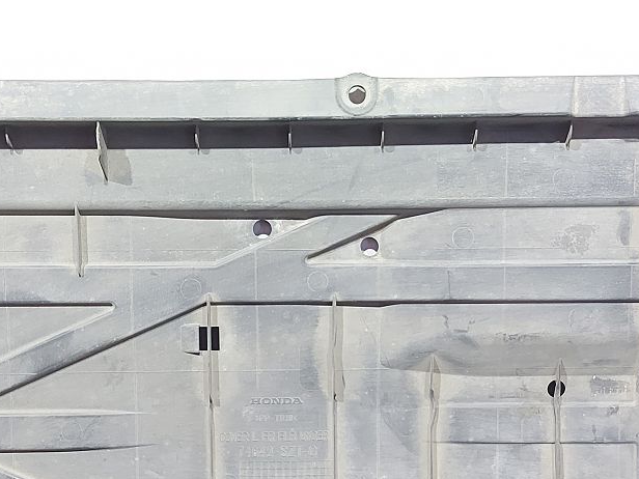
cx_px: 323
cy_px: 325
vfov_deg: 26.9
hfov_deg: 35.5
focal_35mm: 54
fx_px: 997
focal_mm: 5.23
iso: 250
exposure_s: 1/25
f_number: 1.8
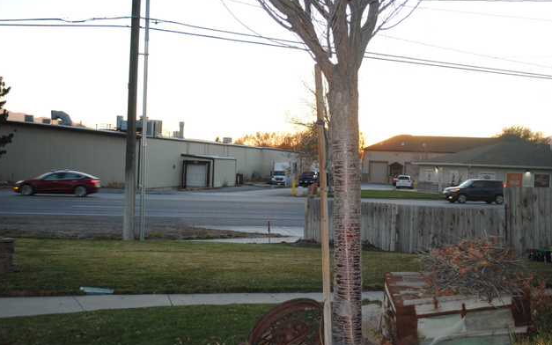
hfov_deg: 40.3
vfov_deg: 25.8
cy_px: 165
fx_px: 752
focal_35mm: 50
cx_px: 276
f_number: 4.8
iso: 200
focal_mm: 32
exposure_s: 1/100
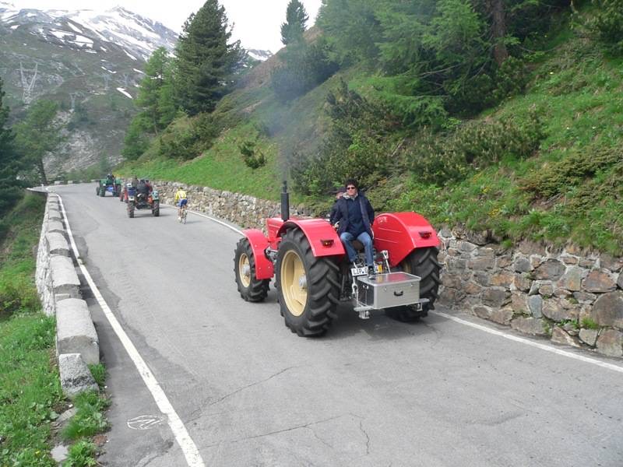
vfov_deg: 39.7
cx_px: 312
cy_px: 234
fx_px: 648
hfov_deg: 51.4
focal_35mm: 36
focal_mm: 6
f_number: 4
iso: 80
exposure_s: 1/200
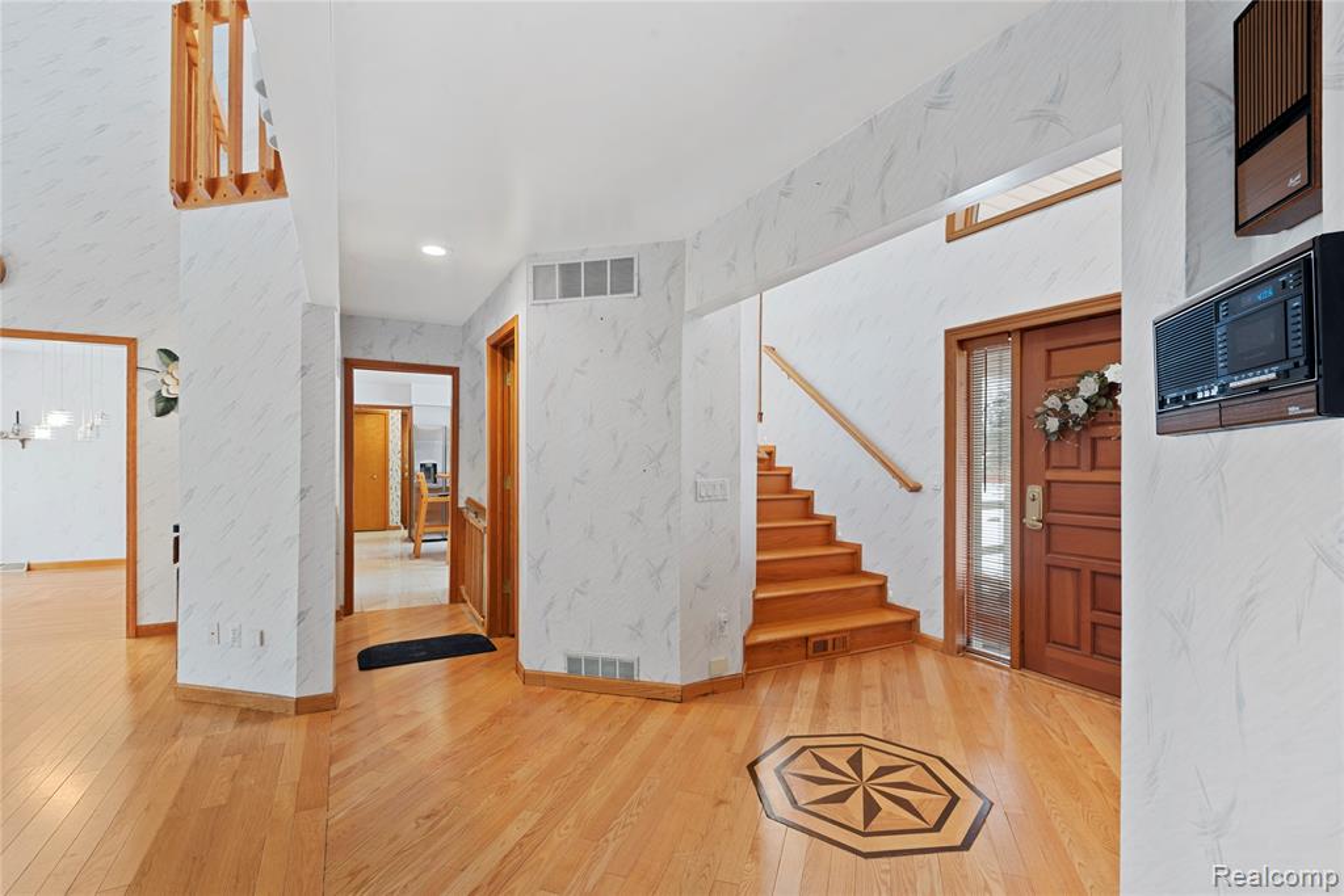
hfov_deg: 96.7
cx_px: 672
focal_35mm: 16
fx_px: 597
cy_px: 448
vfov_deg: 73.8
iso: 250
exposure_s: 2
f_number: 9
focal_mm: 16
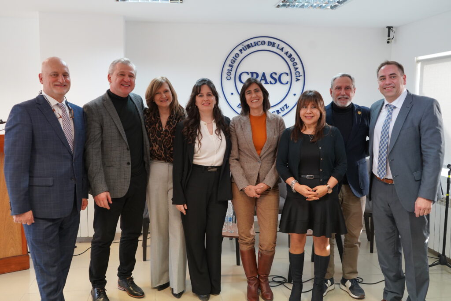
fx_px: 426
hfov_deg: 55.8
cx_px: 226
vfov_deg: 38.9
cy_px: 150
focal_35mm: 34
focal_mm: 34
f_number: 4
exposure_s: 1/160
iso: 1600
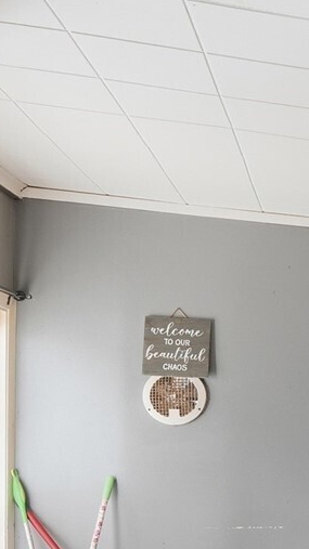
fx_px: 816
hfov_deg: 15.6
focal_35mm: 56
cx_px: 665
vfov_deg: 35.5
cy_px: 469
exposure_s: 1/25
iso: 320
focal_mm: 16
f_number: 9
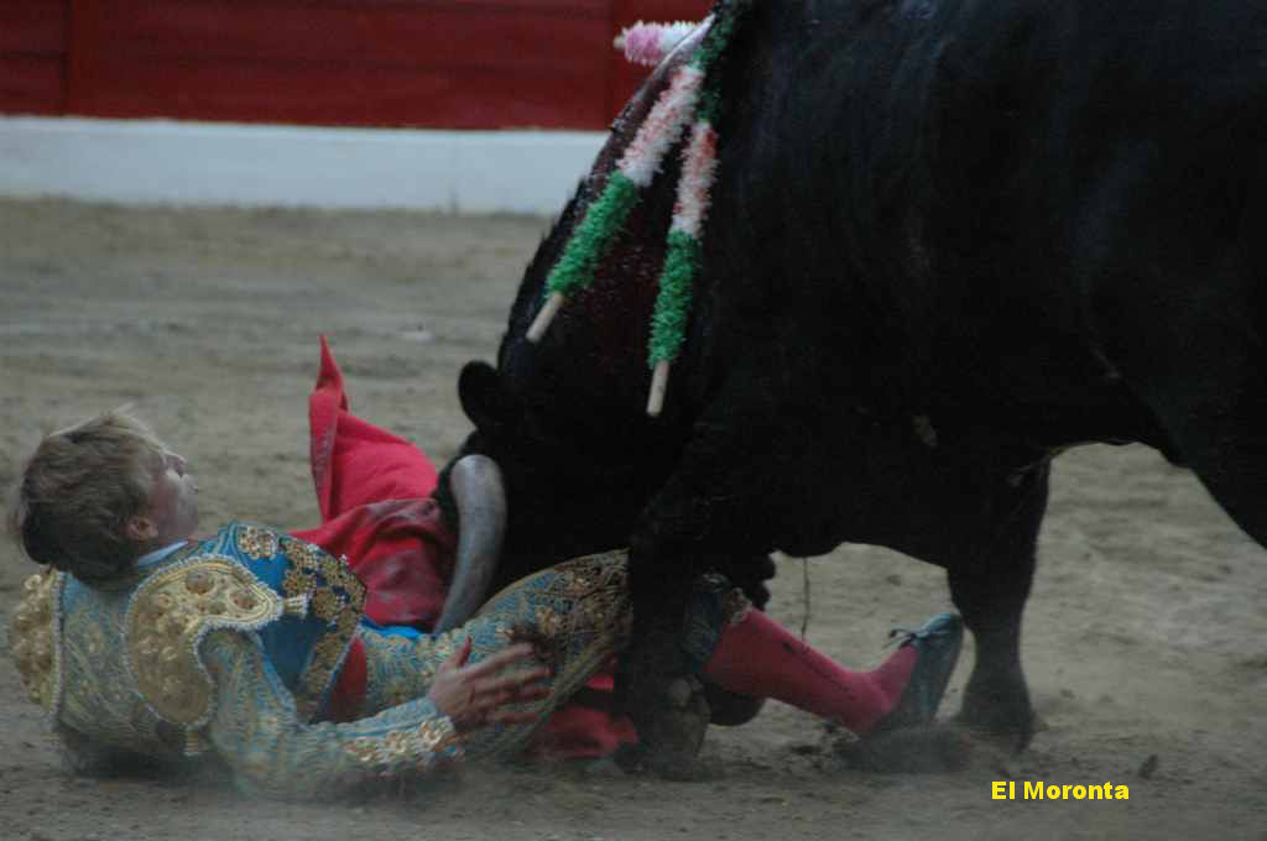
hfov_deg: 6.9
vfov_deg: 4.6
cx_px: 634
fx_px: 10545
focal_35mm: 300
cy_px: 420
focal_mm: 200
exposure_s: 1/400
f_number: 6.3
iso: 1600
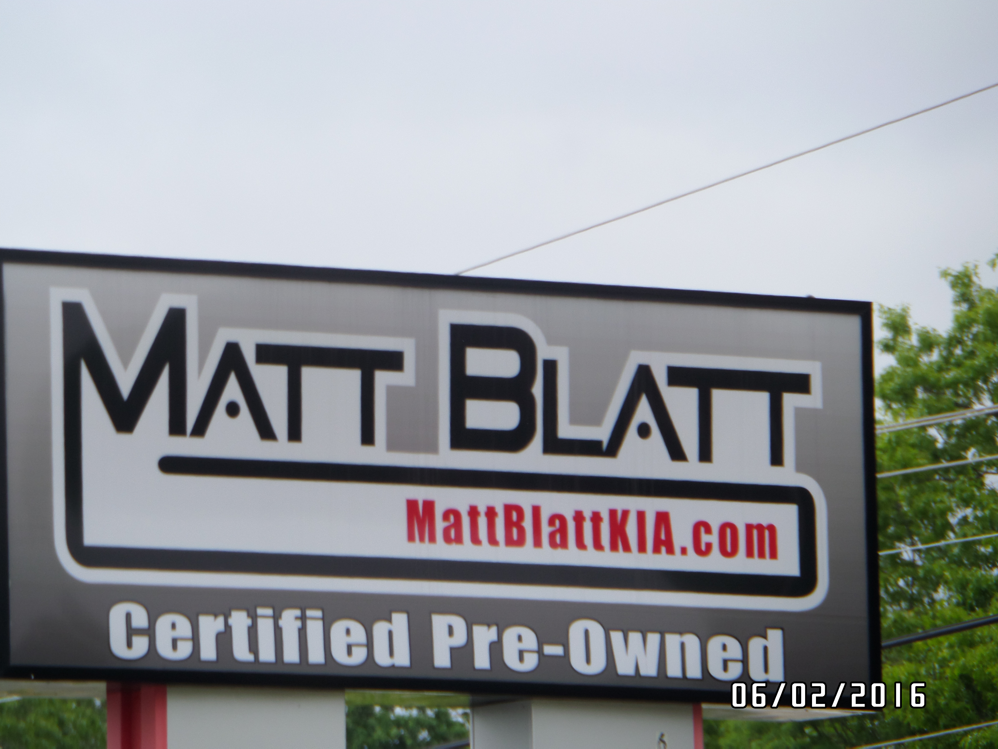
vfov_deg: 3.7
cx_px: 499
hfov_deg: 5.0
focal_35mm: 400
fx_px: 11532
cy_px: 374
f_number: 5.4
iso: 100
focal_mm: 65
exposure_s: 1/350
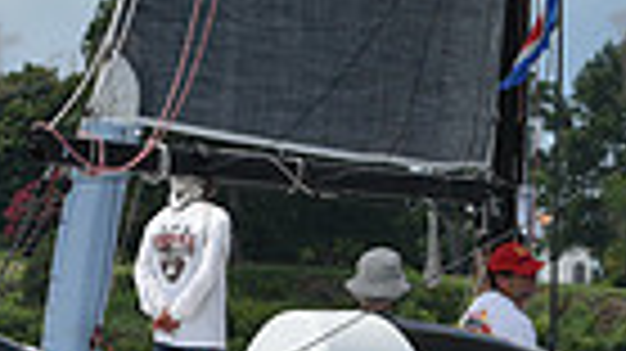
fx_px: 5076
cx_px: 378
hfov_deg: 7.1
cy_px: 281
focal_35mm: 306
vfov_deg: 4.0
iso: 320
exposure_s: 1/3200
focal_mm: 70
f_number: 5
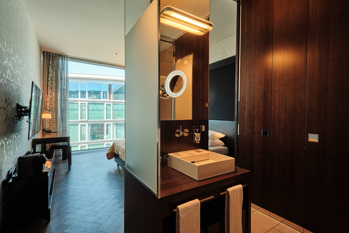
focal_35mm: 17
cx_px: 168
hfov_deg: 93.2
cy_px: 111
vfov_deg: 70.4
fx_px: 165
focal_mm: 10.4
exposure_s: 1/30
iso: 320
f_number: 8
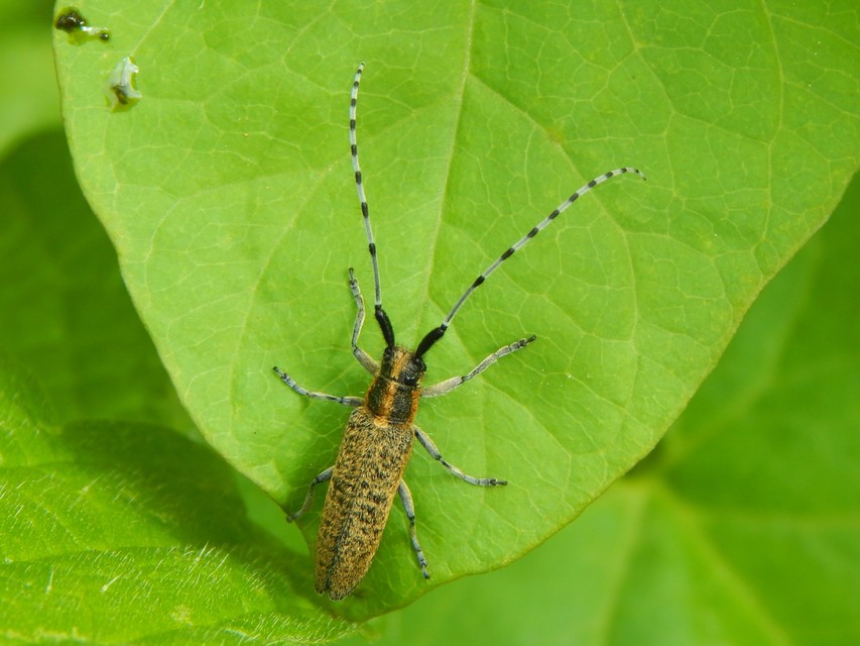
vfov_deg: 11.3
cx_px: 430
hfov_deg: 15.1
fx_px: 3255
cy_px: 323
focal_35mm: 131
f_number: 4.8
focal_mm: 23.4
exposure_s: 1/40
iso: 125
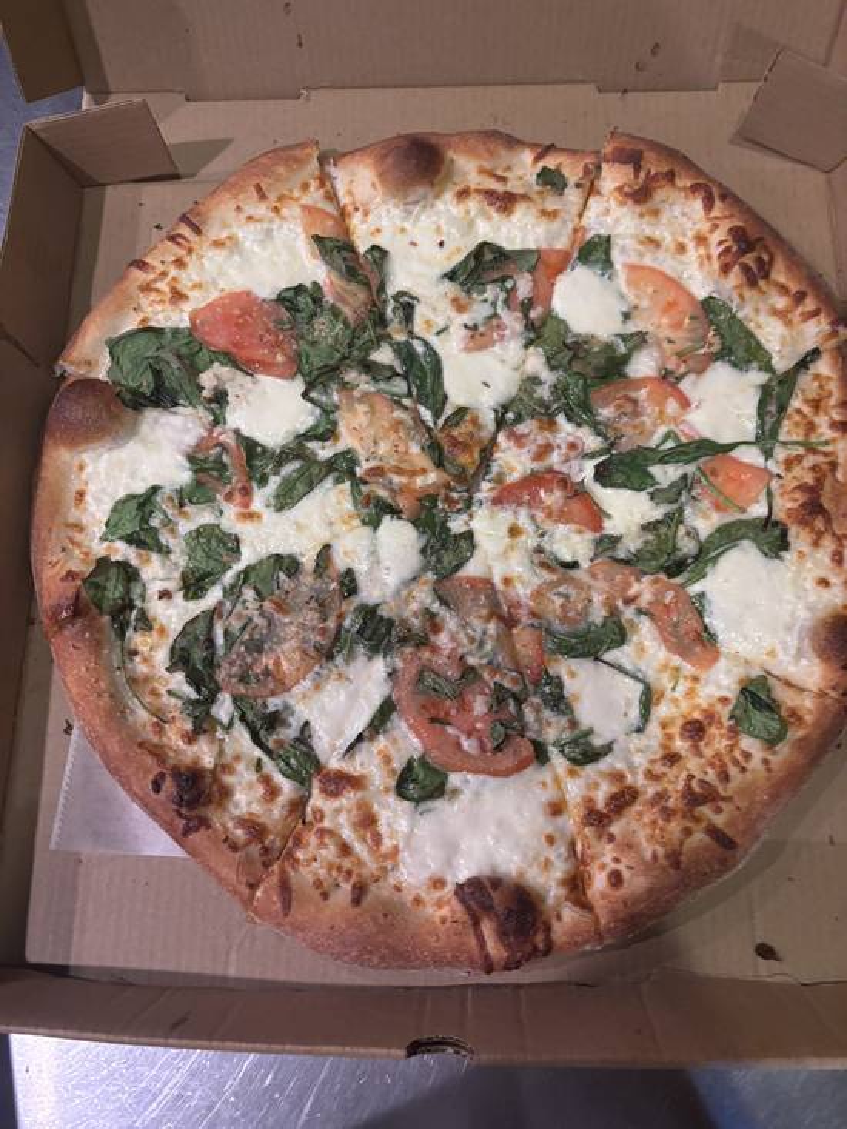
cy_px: 564
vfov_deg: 67.3
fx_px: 848
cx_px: 424
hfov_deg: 53.1
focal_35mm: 26
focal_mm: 5.96
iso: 320
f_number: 1.6
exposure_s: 1/60
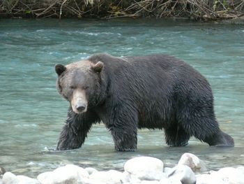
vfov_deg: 3.5
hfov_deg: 4.7
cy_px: 92
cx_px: 122
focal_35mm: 420
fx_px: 2963
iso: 640
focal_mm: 88.8
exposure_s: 1/125
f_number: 3.7
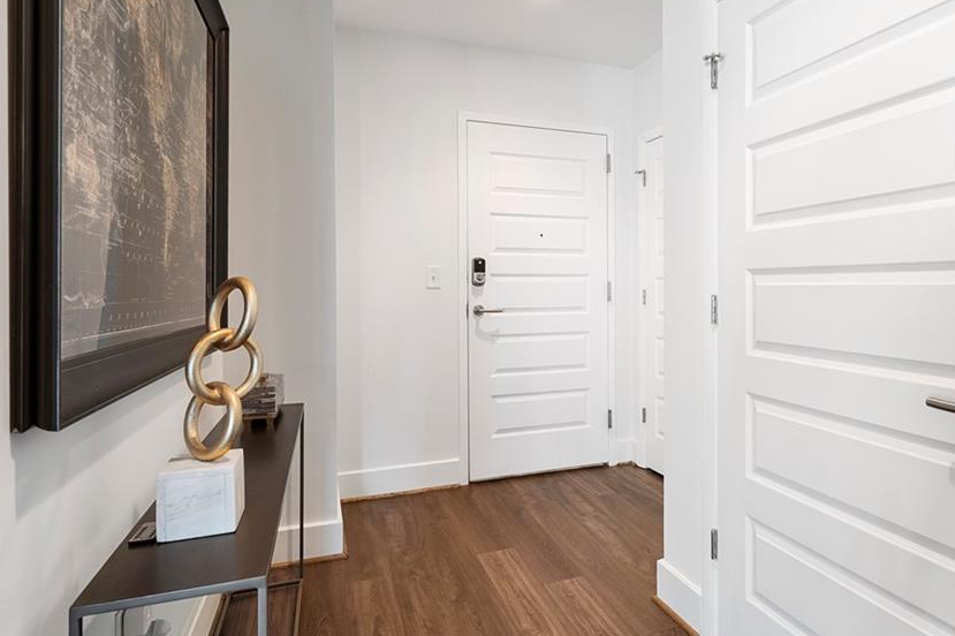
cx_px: 561
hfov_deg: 80.5
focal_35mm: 21
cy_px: 272
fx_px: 557
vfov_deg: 59.2
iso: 640
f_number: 7.1
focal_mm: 17
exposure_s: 1/5
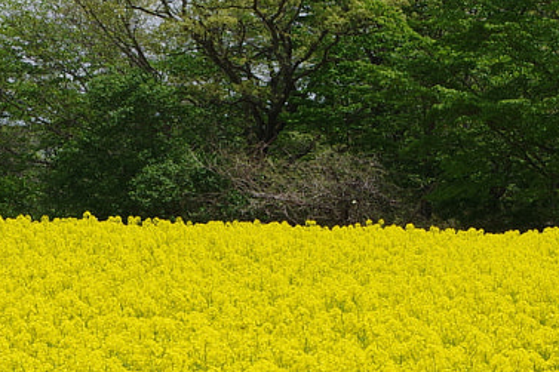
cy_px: -9
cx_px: 40
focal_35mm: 195
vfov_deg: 7.0
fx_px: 3026
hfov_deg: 10.5
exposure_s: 1/500
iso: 200
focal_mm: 31
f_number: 10
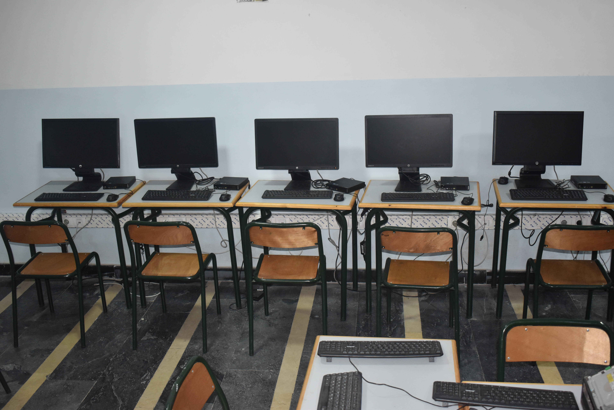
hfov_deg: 49.6
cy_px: 205
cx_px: 307
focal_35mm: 39
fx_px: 665
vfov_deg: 34.2
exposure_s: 1/60
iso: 1250
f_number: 4
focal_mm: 26
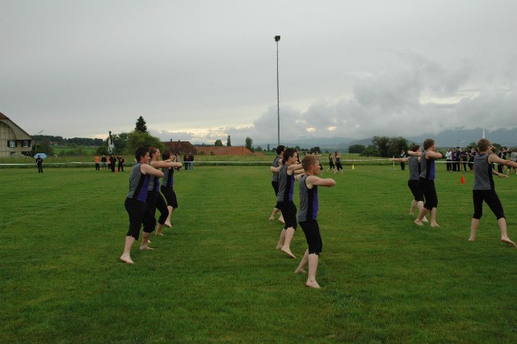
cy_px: 172
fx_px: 517
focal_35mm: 36
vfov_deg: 36.8
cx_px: 258
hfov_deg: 53.2
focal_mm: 24
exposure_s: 1/320
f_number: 9
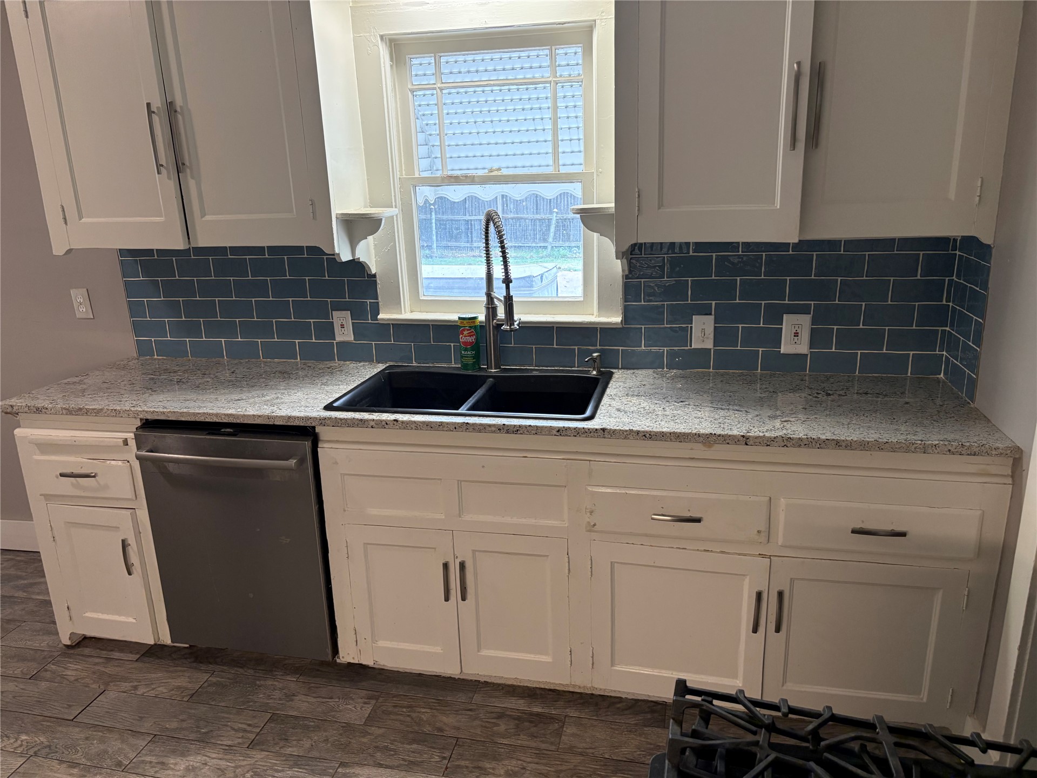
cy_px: 389
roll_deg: +2.0
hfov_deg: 67.3
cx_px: 518
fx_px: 779
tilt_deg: -15.6
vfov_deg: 53.1
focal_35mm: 26
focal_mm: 5.96
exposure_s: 1/120
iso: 200
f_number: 1.6
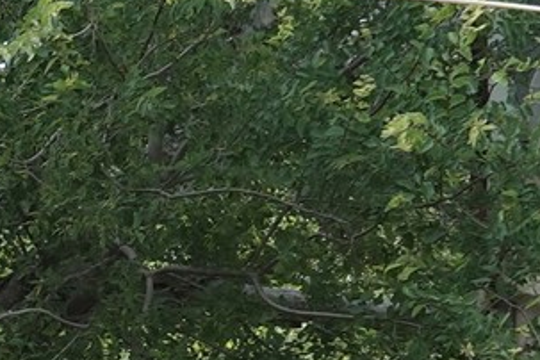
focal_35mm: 222
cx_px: -1139
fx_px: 3330
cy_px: 786
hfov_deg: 7.9
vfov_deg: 6.0
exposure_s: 1/250
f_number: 2.8
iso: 100
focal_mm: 11.51
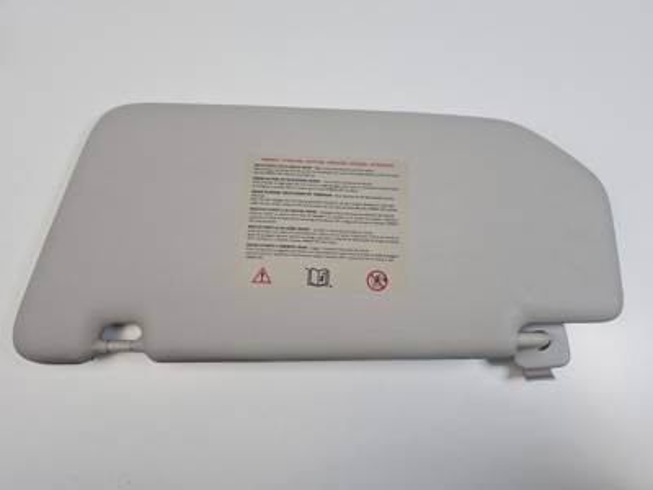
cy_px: 245
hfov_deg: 67.3
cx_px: 326
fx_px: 490
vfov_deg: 53.1
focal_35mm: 26
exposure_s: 1/321
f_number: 1.8
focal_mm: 5.4
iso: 50
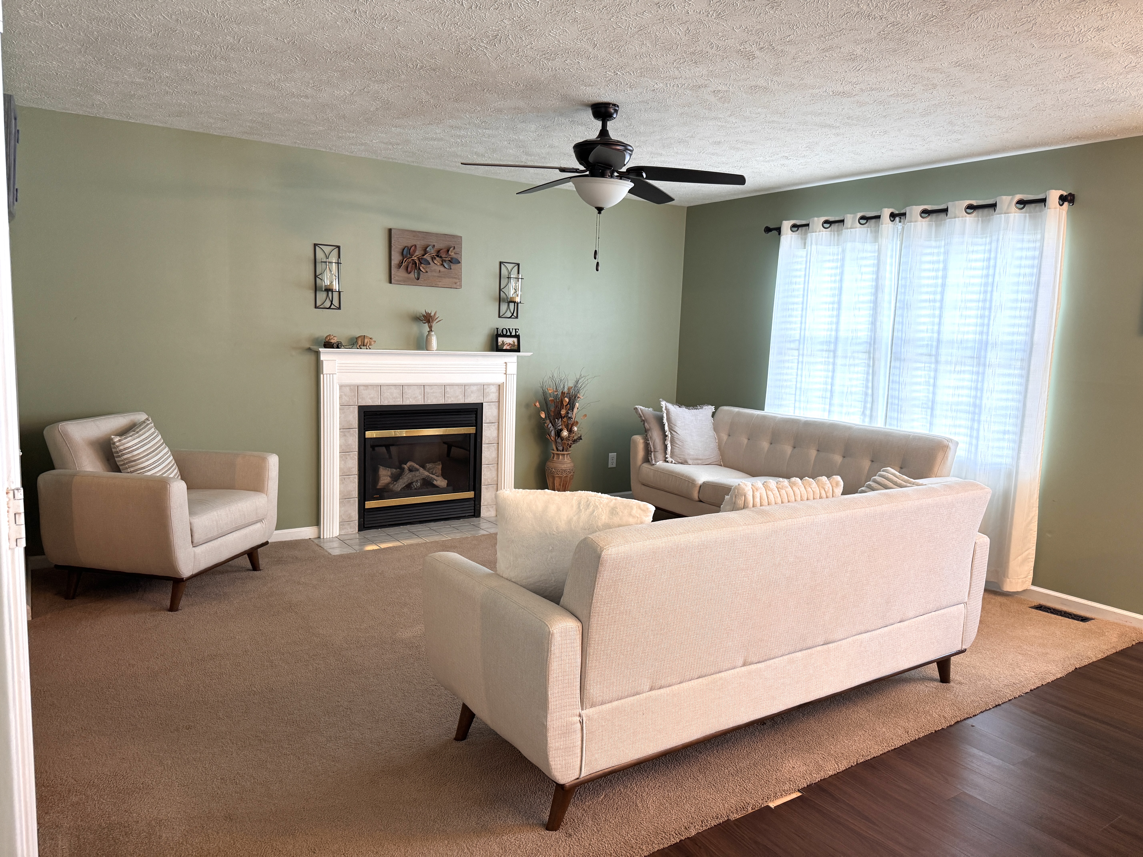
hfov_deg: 71.6
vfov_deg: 56.8
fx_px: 792
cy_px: 428
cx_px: 572
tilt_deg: -7.0
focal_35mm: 24
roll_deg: -2.0
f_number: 1.78
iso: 160
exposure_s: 1/60
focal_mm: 6.76
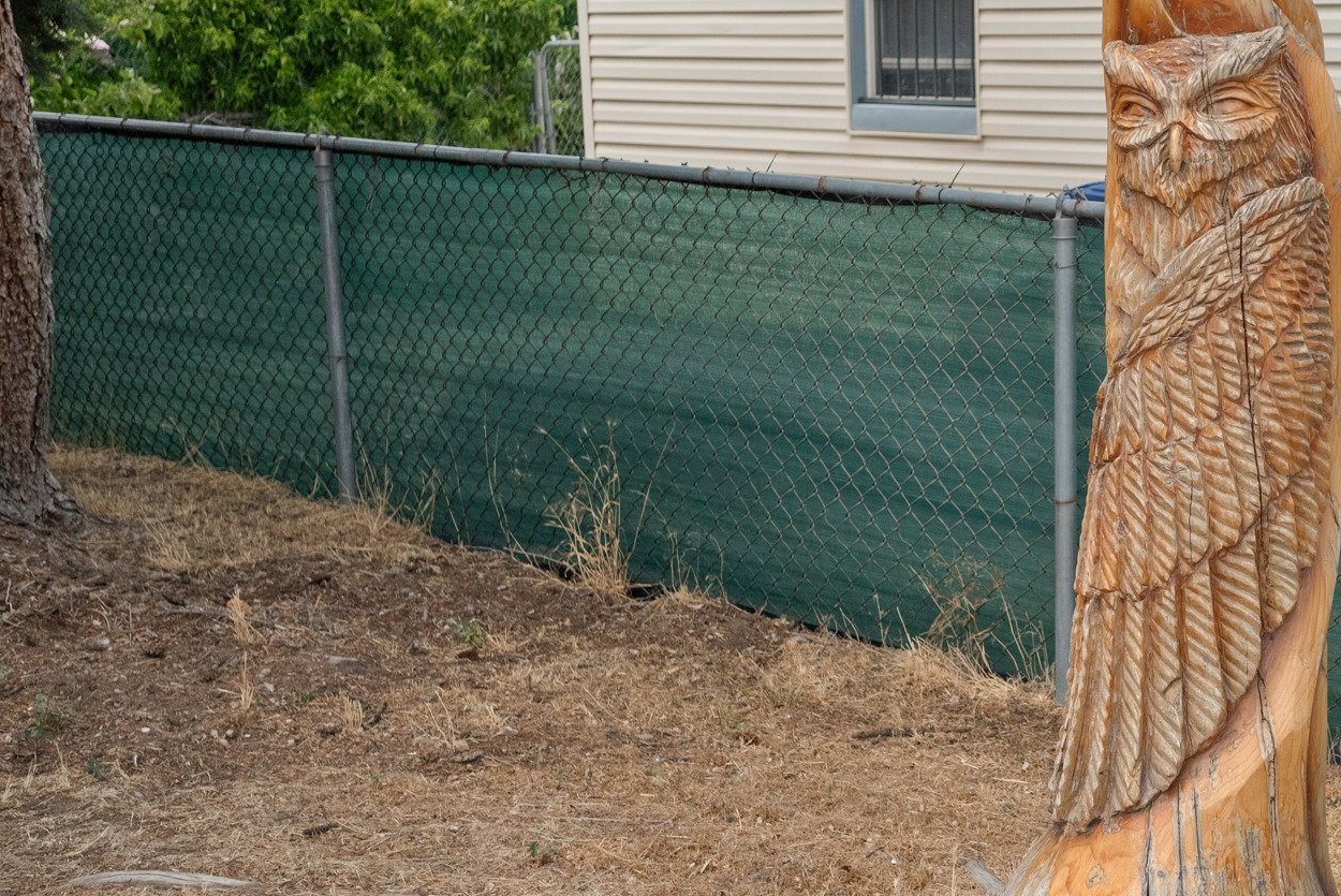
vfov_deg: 22.7
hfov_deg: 31.8
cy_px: 445
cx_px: 1202
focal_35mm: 60
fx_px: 2236
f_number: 4
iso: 1600
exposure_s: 1/1600
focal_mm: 30
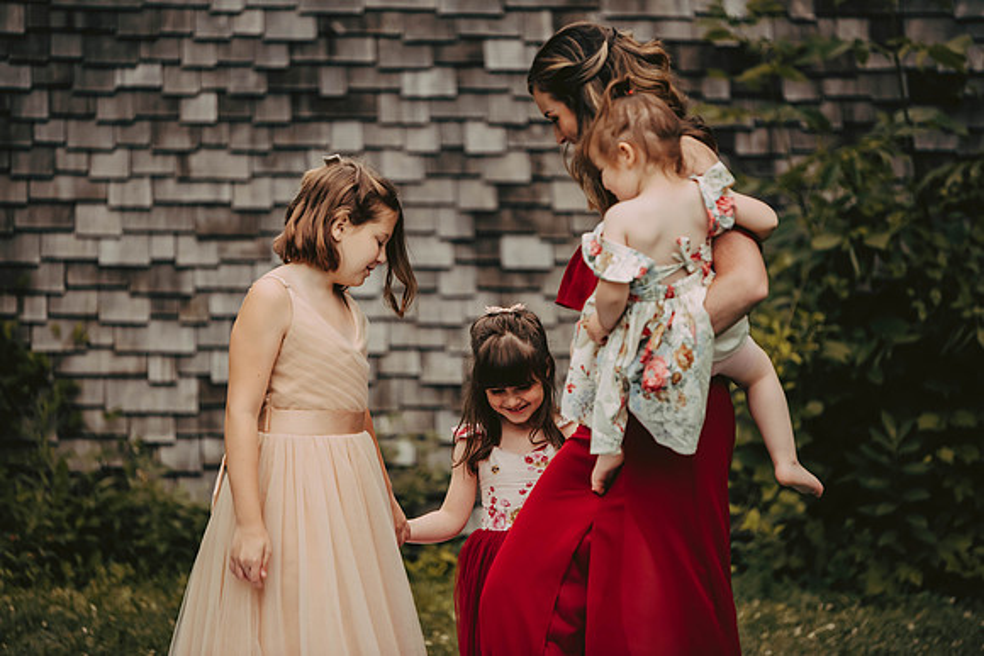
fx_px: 4648
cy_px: 328
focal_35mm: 170
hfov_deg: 12.1
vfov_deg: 8.1
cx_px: 492
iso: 640
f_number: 2.8
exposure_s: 1/3200
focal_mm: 170
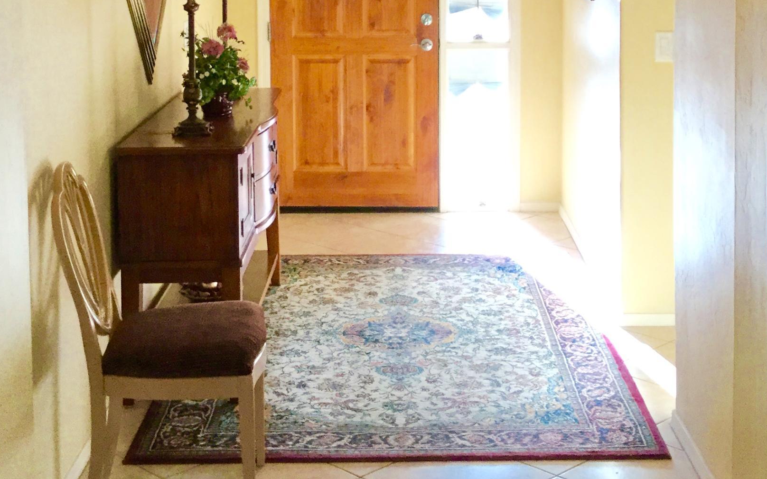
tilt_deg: -4.6
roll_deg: +0.5
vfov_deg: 20.6
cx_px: 412
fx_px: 1275
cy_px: 8
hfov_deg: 33.5
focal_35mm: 61
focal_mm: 3.3
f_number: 2.4
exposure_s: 1/30
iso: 40
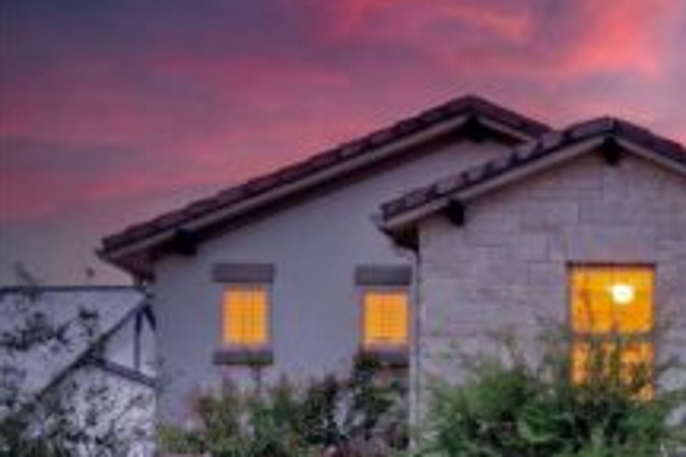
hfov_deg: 20.4
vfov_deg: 14.8
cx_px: 946
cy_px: 565
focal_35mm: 89
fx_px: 1696
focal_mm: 32
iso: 100
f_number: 8
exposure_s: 1/200
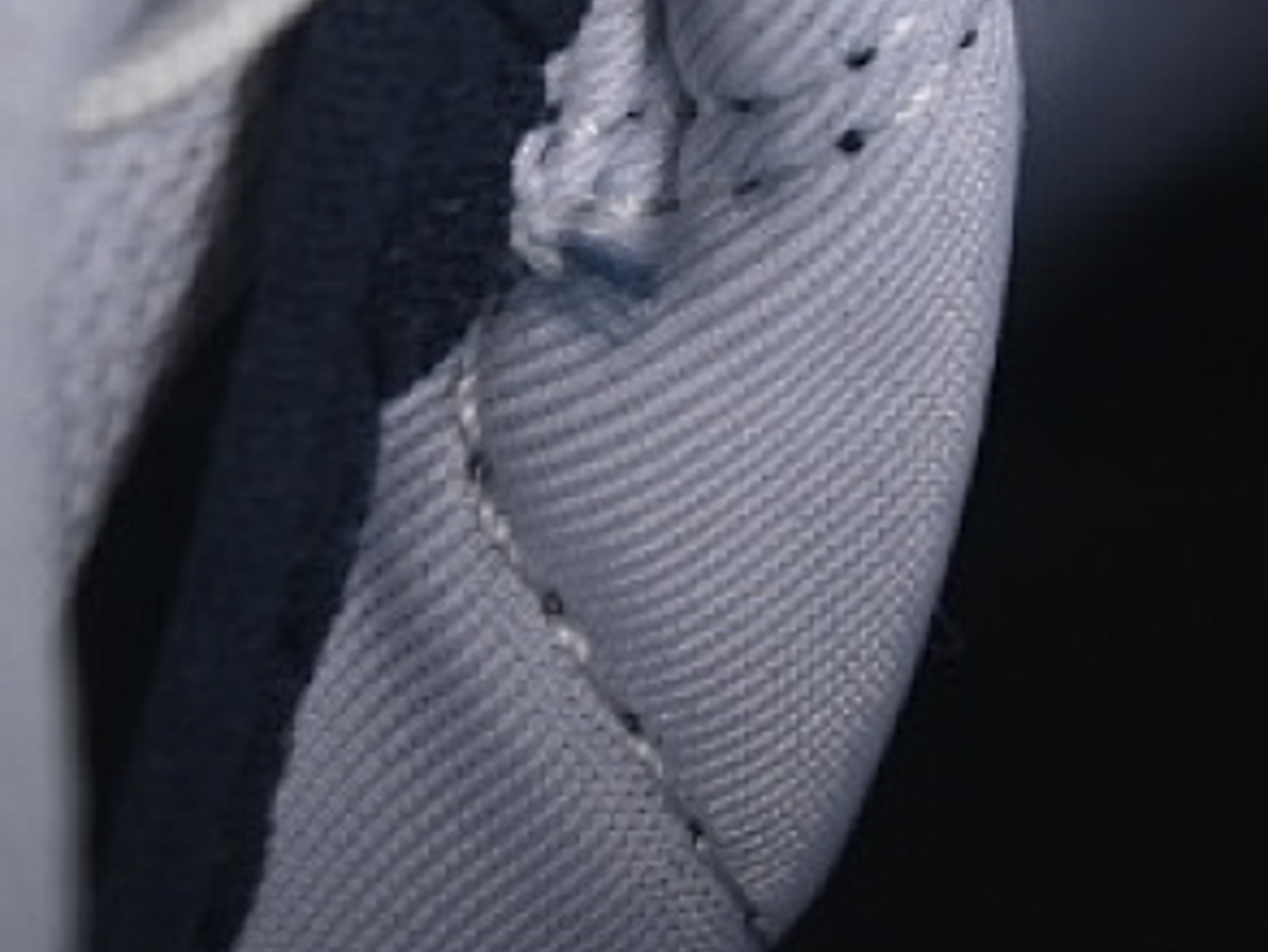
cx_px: 1714
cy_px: -511
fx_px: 9748
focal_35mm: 266
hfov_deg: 7.4
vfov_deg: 5.5
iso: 160
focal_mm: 50
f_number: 7.1
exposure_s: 1/60
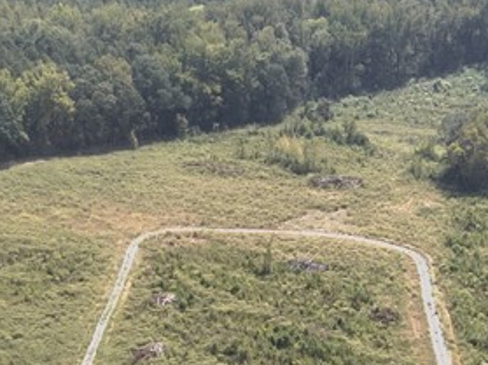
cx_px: 355
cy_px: 582
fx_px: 1240
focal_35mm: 88
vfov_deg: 15.2
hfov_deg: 22.1
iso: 100
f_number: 2.8
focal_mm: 4.4
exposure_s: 1/500
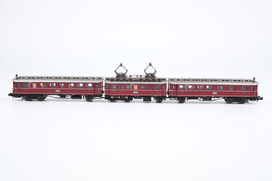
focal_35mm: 45
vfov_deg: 29.9
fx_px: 340
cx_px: 136
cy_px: 90
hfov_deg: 43.6
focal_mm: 30
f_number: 8
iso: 400
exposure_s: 1/125
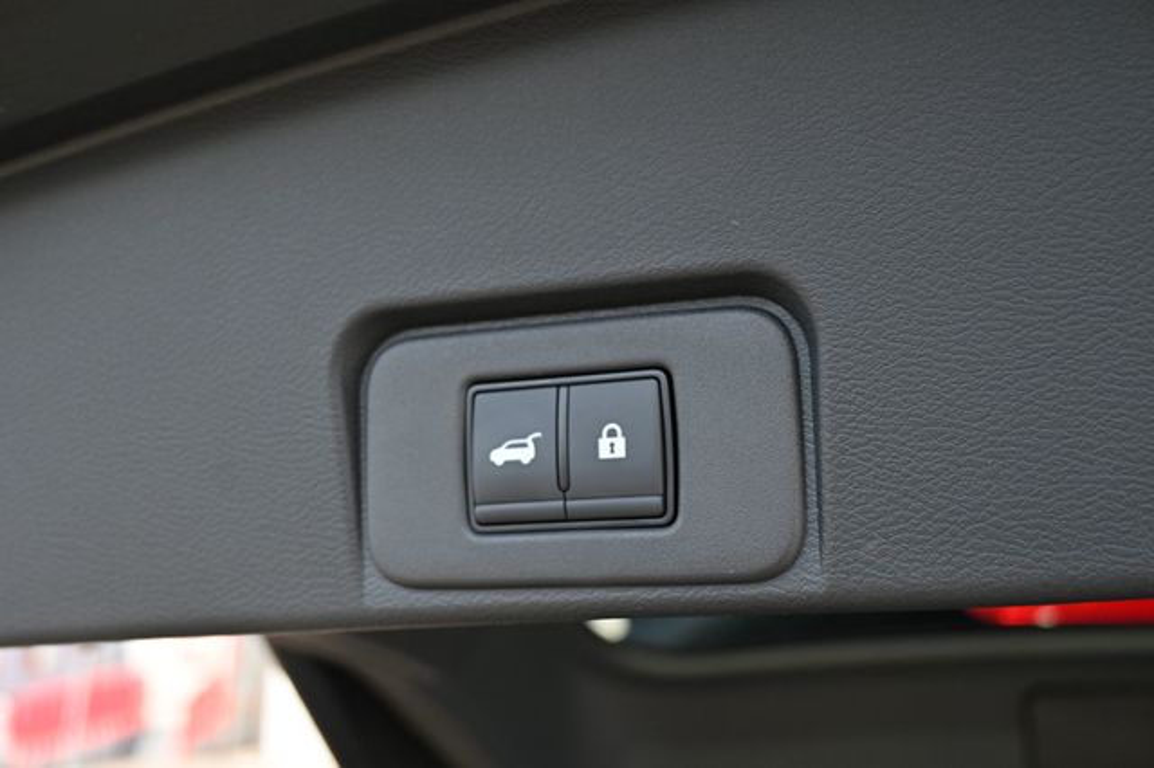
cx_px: 577
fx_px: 1177
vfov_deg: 36.1
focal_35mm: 37
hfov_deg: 52.2
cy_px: 384
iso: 320
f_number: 4.2
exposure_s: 1/250
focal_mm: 24.5
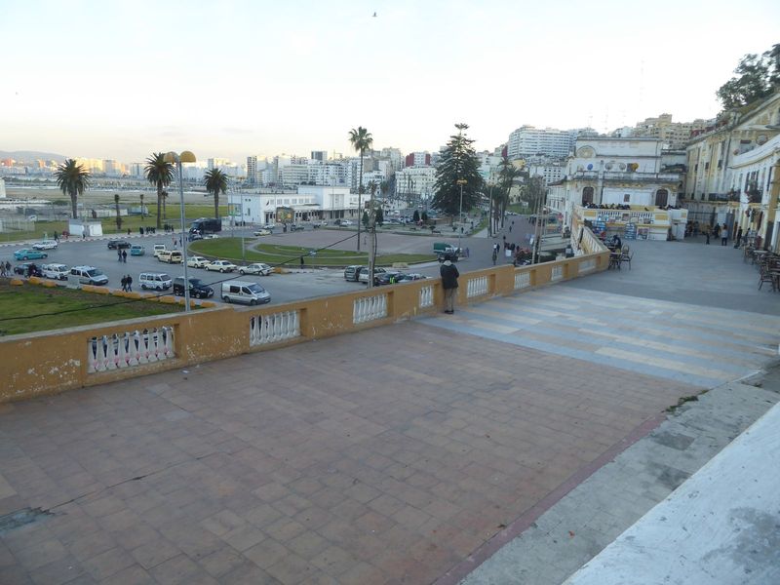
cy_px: 292
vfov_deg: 54.9
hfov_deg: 69.4
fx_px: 563
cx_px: 390
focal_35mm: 25
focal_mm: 4.3
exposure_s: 1/80
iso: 80
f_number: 3.3
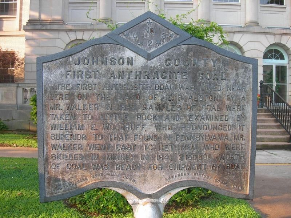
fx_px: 319
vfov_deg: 37.7
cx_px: 146
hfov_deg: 49.0
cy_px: 109
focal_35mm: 38
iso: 50
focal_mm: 7.8
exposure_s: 1/98.3
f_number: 2.8
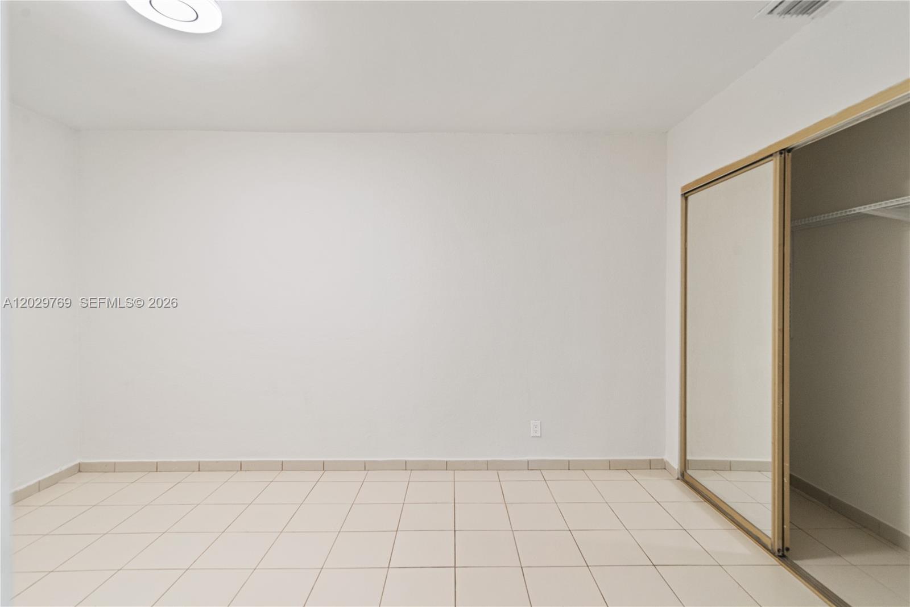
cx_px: 455
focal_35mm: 16
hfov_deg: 96.7
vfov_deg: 73.8
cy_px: 304
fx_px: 404
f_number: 7.1
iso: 640
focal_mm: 16
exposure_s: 1/15
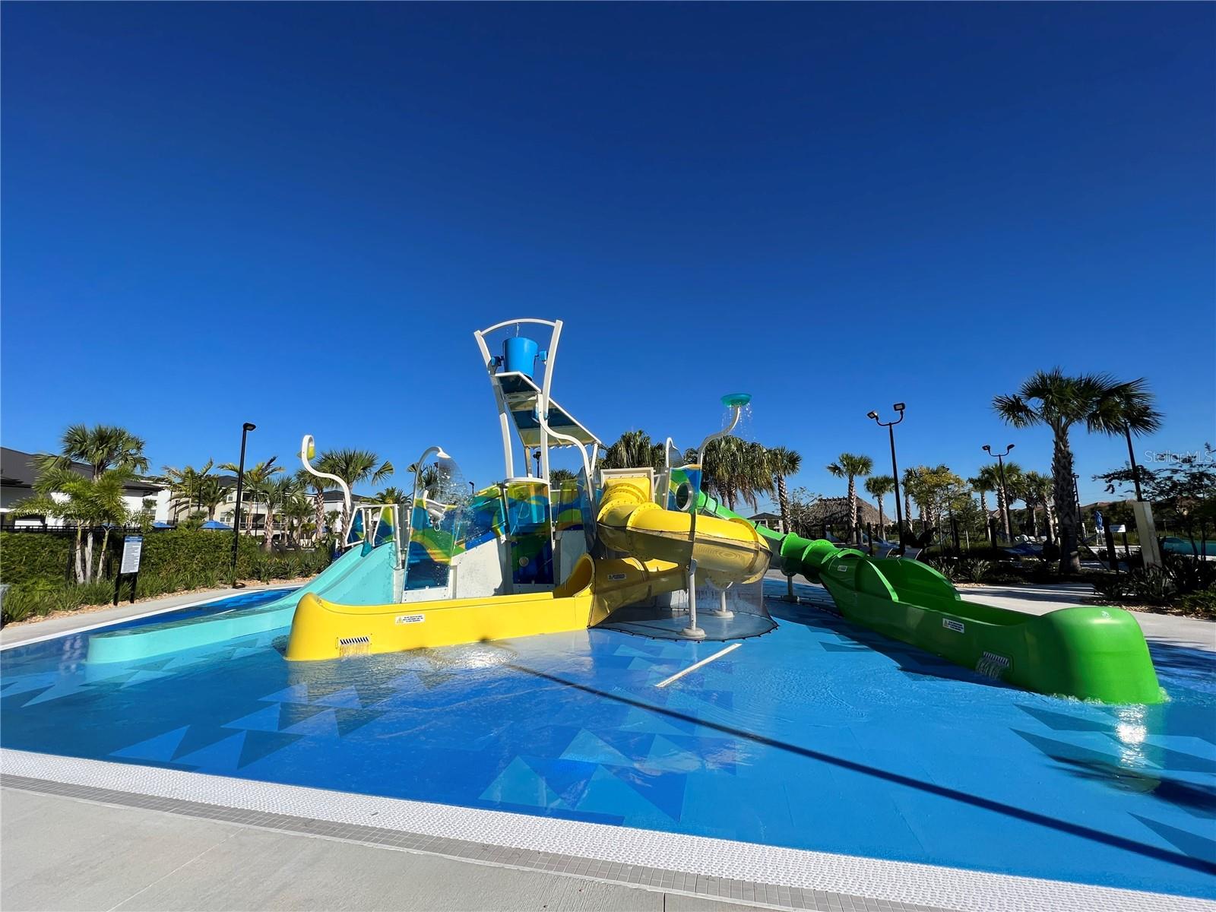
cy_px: 456
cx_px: 608
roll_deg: +0.5
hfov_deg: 106.2
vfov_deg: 89.9
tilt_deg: +8.2
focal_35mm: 13
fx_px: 457
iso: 32
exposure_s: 1/2874
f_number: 1.8
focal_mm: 1.57
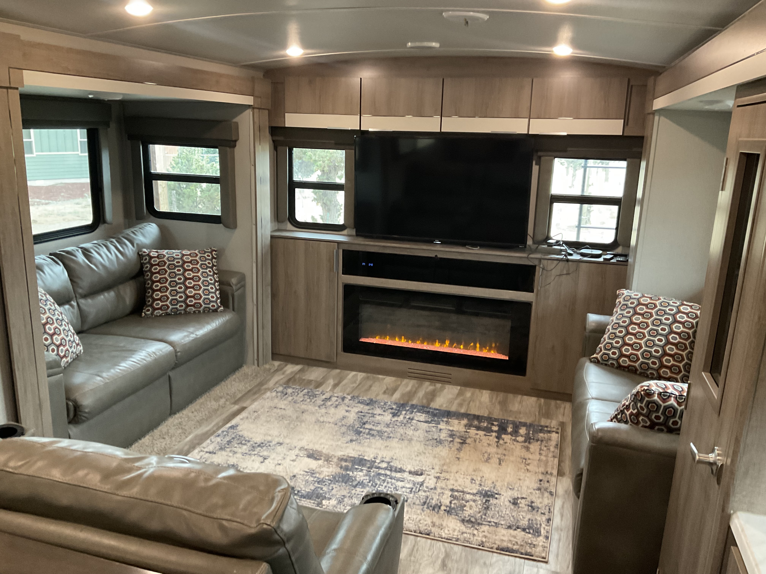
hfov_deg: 61.7
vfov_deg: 48.2
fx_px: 642
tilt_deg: -12.8
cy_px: 287
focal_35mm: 29
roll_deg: -0.9
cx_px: 383
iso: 200
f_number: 1.8
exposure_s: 1/40
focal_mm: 3
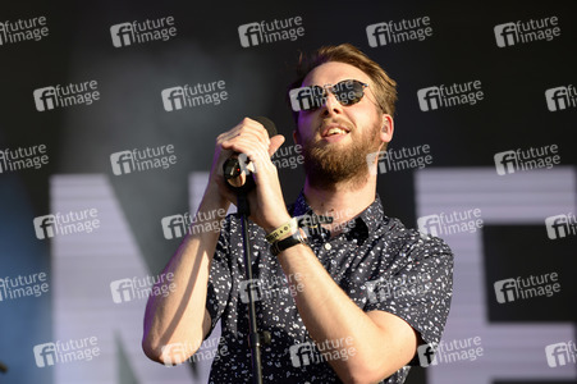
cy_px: 192
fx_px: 3043
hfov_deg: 10.8
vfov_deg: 7.2
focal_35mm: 190
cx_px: 288
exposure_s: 1/640
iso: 400
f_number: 6.3
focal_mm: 190
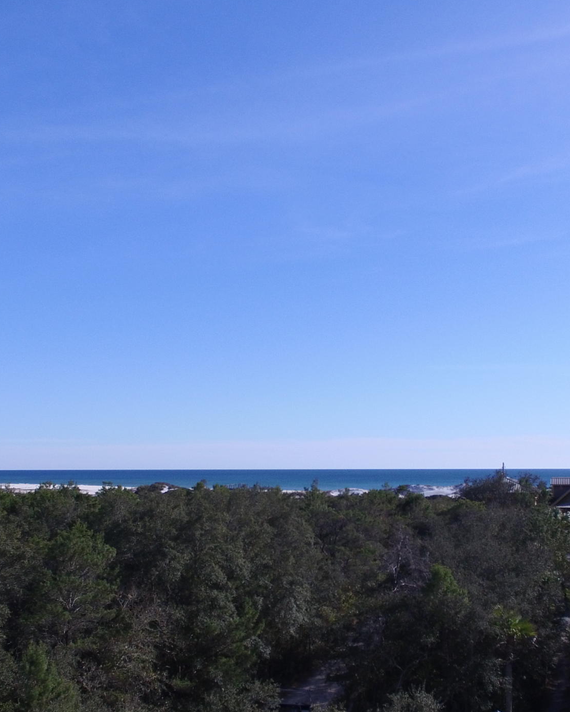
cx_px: 326
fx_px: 885
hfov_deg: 35.6
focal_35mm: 42
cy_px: 461
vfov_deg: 43.3
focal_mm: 3.61
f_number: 2.8
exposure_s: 1/1294
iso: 100
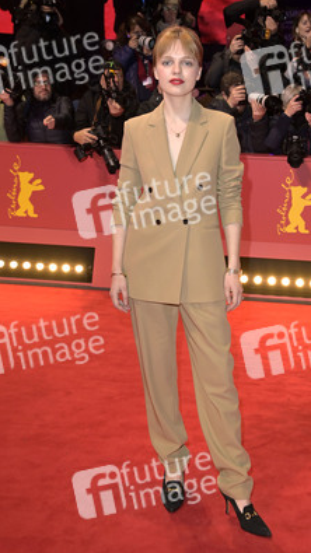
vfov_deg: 39.2
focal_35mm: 53
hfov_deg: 22.6
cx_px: 185
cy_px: 276
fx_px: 777
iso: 1250
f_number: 5.6
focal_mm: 50
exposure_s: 1/160
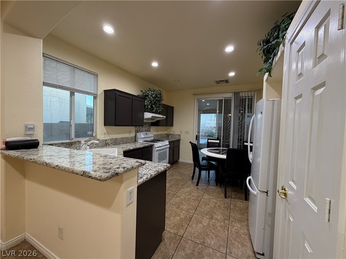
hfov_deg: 102.1
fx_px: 140
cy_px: 130
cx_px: 173
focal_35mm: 14
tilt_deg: -2.2
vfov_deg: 85.7
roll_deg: -1.7
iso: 250
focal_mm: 2.22
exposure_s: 1/60
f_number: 2.2
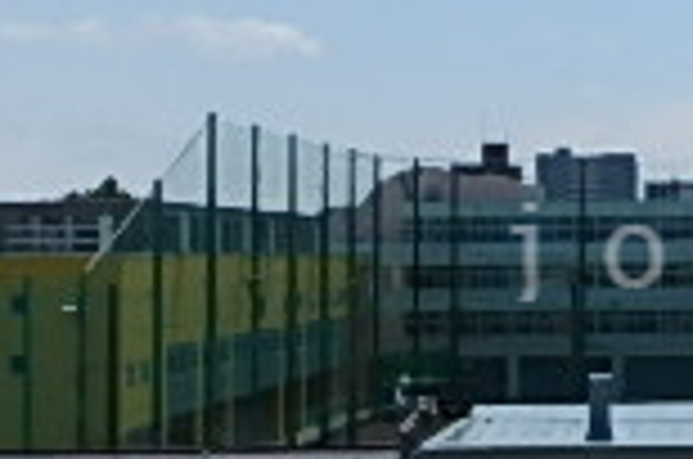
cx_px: 810
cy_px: 248
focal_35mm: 91
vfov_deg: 15.0
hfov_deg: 21.0
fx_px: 1748
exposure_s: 1/1000
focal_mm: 3.7
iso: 125
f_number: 6
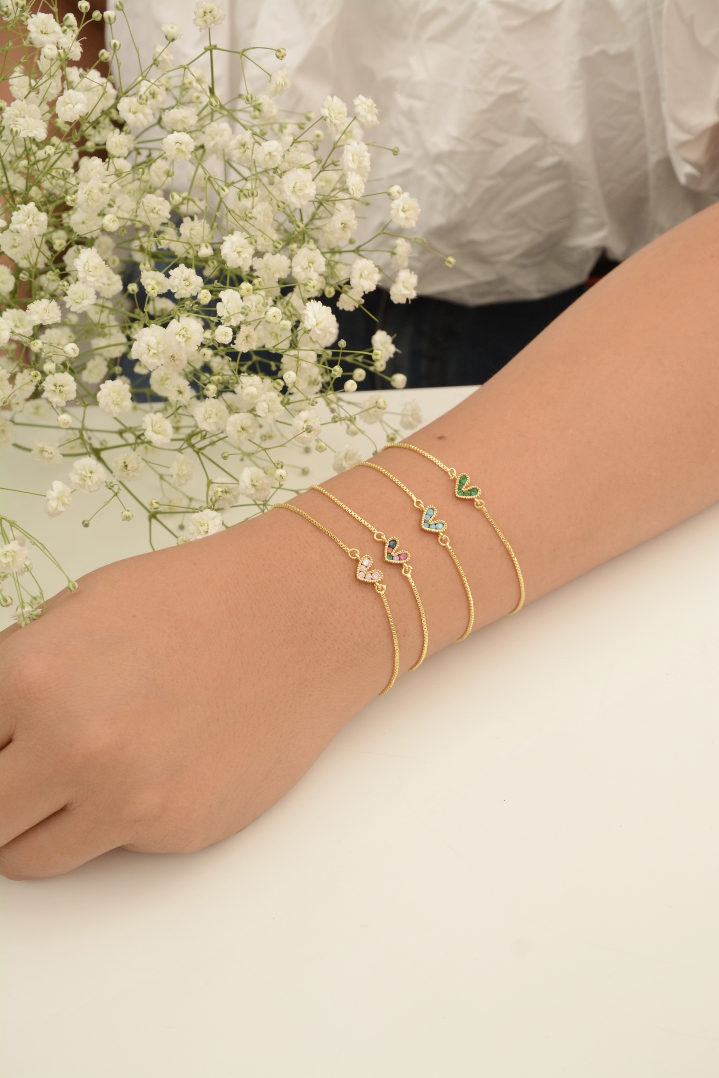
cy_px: 539
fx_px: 1528
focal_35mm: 51
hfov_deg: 26.5
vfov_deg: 38.9
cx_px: 360
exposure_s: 1/320
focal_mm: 34
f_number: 9
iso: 500
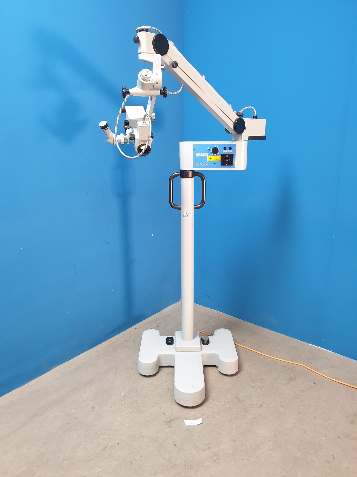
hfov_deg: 53.1
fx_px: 358
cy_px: 238
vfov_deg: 67.3
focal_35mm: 26
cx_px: 178
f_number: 2.4
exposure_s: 1/33
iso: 320
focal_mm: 4.3
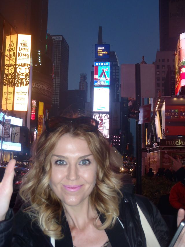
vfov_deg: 43.8
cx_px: 92
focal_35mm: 43
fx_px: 306
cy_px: 124
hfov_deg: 33.6
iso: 125
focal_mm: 7.73
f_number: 4.8
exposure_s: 1/40
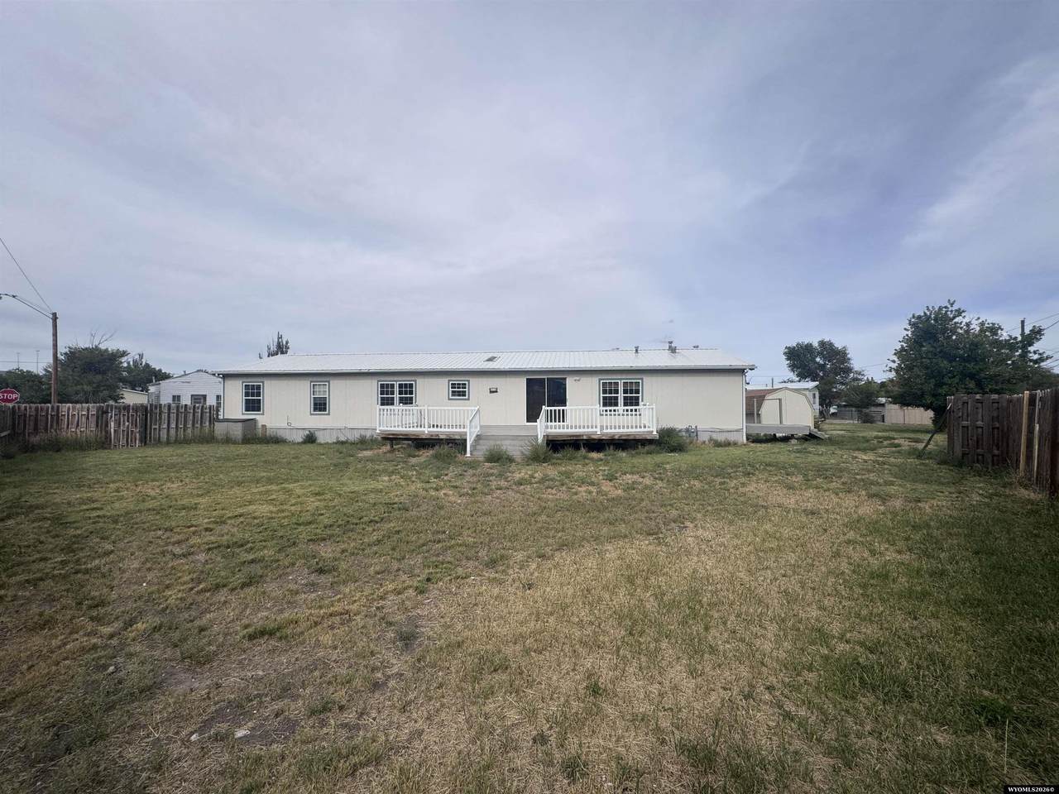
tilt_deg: +0.5
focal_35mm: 14
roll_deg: -0.1
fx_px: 428
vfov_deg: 85.7
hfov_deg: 102.1
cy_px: 397
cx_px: 530
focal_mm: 2.22
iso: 50
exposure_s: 1/3546
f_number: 2.2
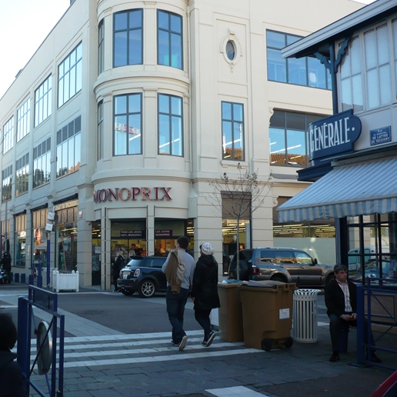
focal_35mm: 42
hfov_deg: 39.6
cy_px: 196
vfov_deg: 40.0
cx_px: 135
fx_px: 545
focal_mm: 5.8
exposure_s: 1/250
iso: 100
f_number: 2.8
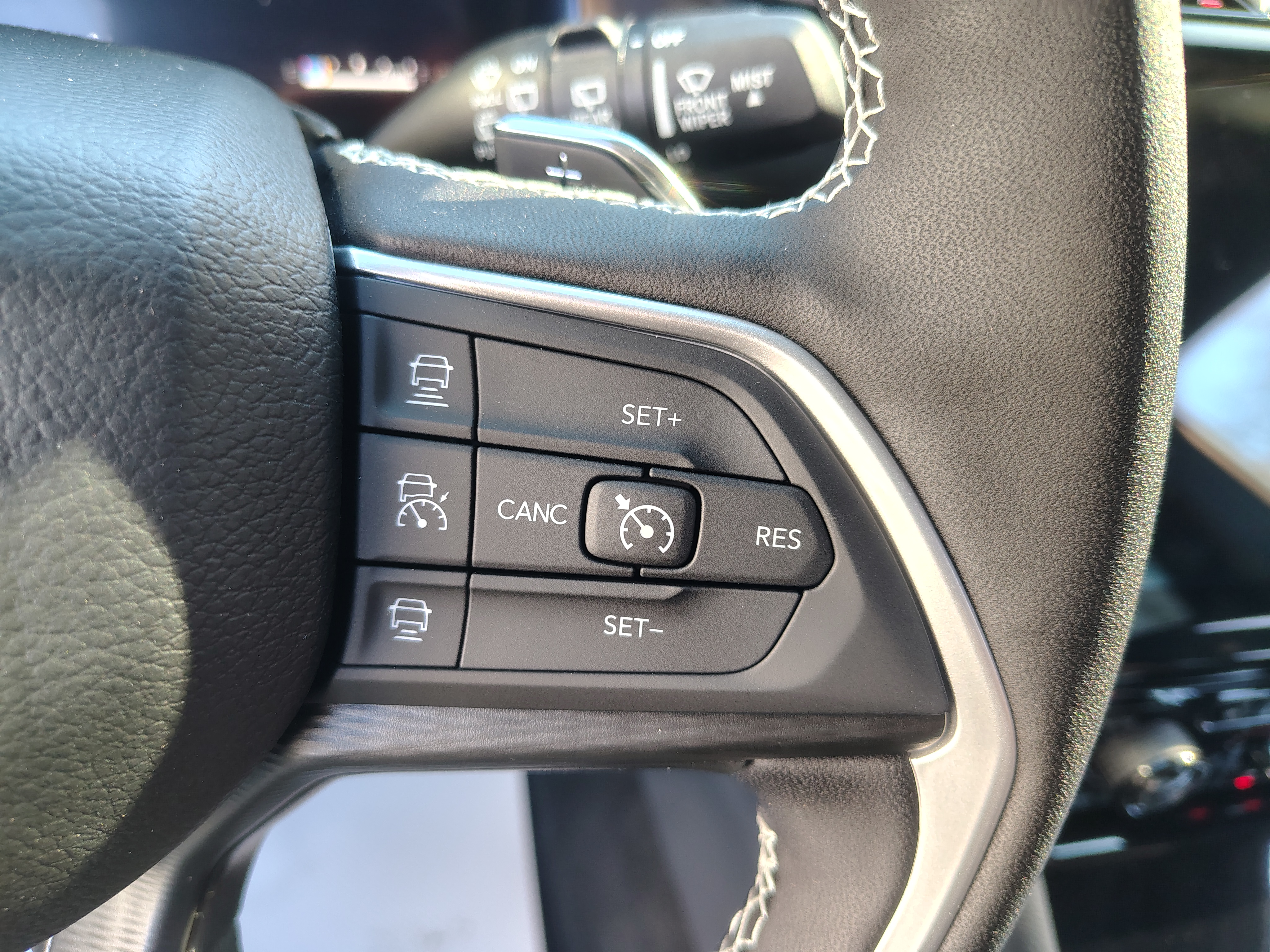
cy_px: 476
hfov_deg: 71.6
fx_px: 881
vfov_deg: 56.8
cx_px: 635
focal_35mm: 24
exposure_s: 1/100
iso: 513
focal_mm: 5.56
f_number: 1.8
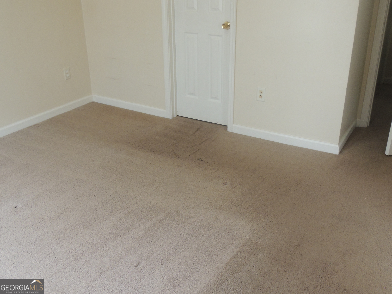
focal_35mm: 35
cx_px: 196
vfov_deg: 40.7
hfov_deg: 52.6
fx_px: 396
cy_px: 147
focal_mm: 6.2
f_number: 3.3
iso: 400
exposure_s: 1/40
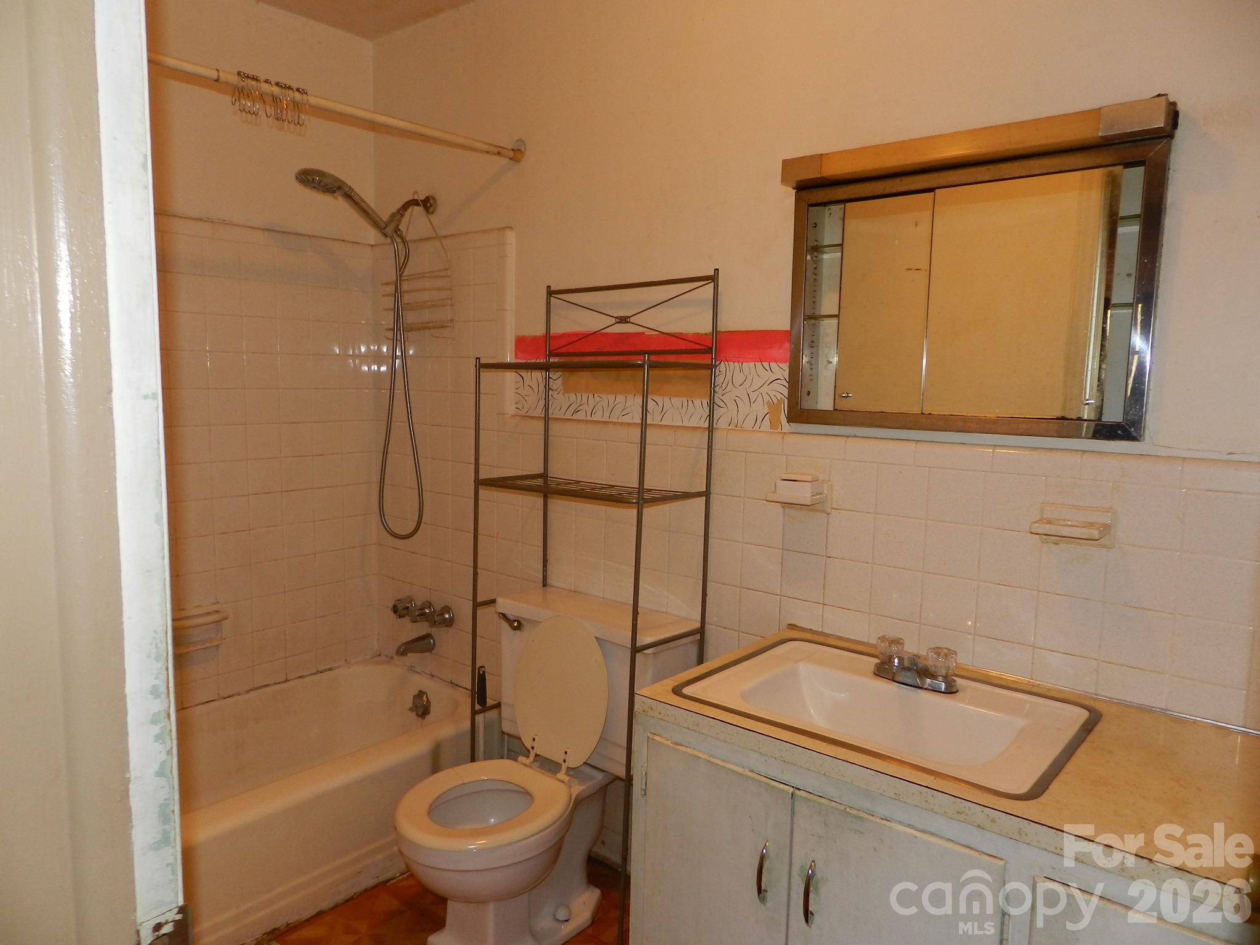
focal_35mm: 23
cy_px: 472
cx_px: 630
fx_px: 837
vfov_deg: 58.9
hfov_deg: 73.9
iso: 200
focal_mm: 4
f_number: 3.4
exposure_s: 1/30
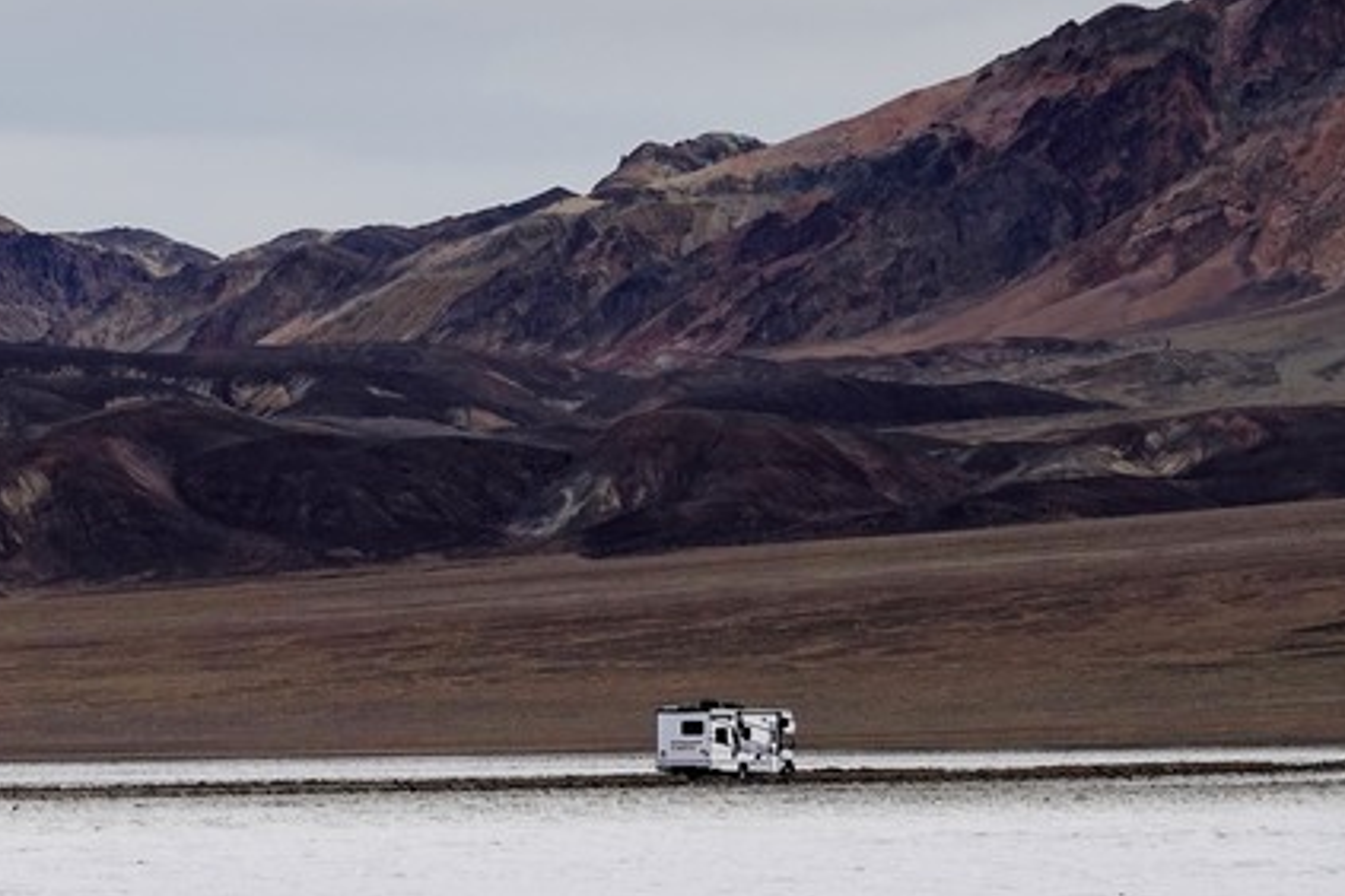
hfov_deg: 9.5
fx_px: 8069
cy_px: 788
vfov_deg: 6.3
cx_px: 172
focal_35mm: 216
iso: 100
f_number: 4.5
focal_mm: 42.74
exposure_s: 1/1250
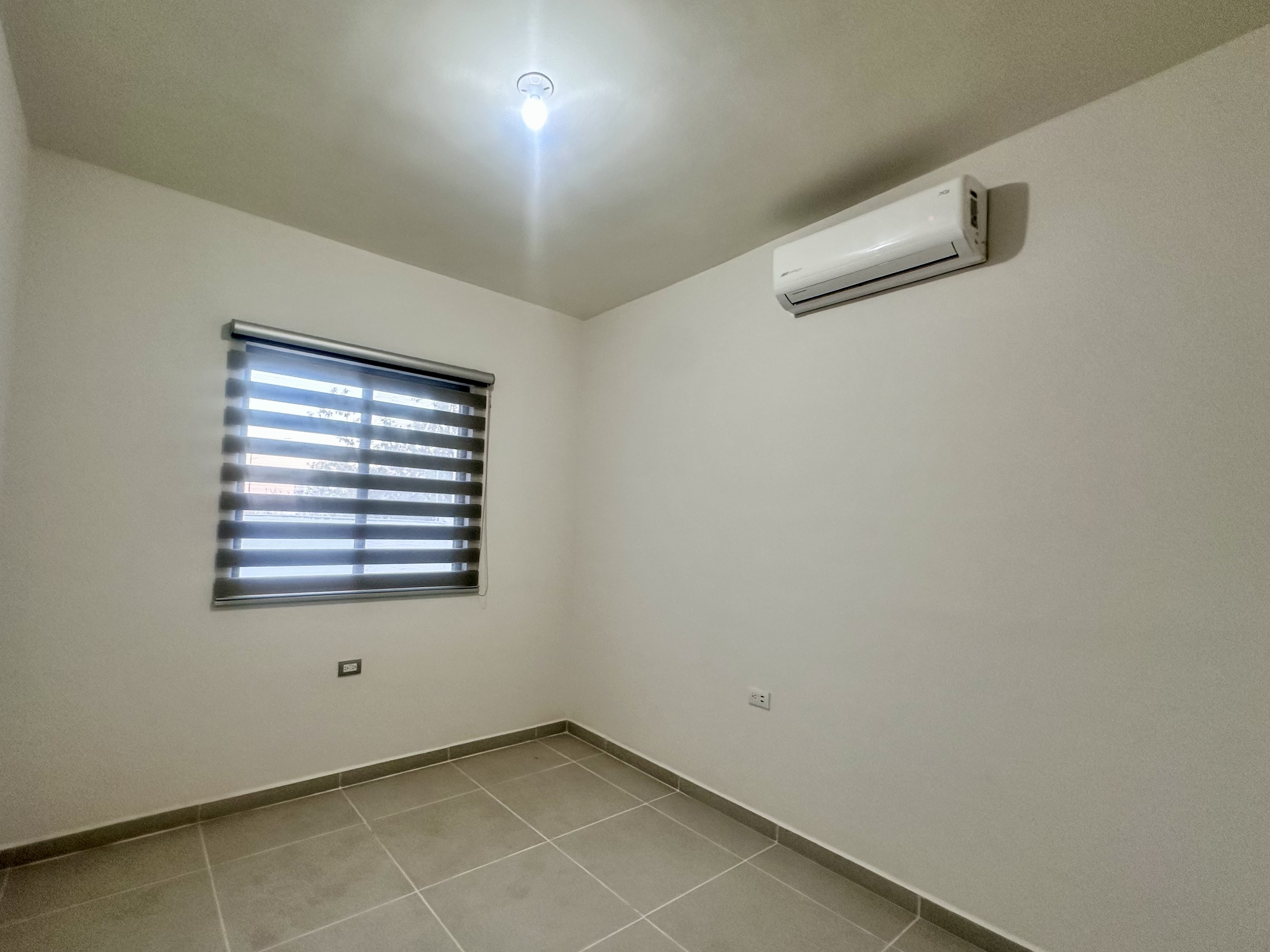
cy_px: 497
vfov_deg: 78.1
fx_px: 587
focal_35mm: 16
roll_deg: -2.4
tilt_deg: +2.9
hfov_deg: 94.4
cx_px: 591
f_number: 2.2
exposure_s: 1/60
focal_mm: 2.22
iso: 200
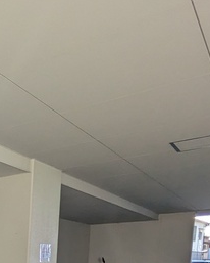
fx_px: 396
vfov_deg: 31.1
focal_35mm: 51
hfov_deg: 22.2
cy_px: 313
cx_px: -135
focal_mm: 1.83
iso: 49
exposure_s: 1/196
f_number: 2.2
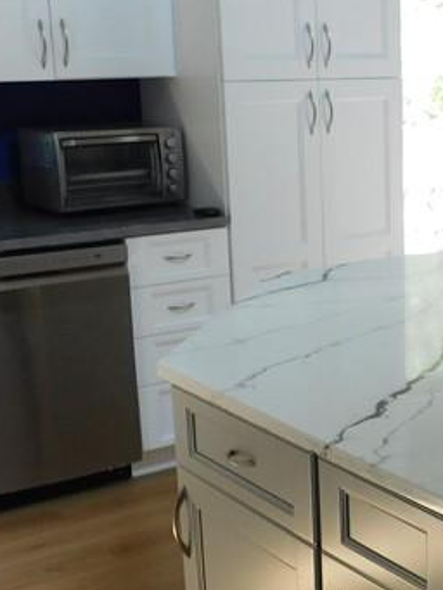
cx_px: 585
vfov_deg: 28.1
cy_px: 351
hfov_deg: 19.6
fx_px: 1177
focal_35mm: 69
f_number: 3
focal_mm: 4
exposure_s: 1/30
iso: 140
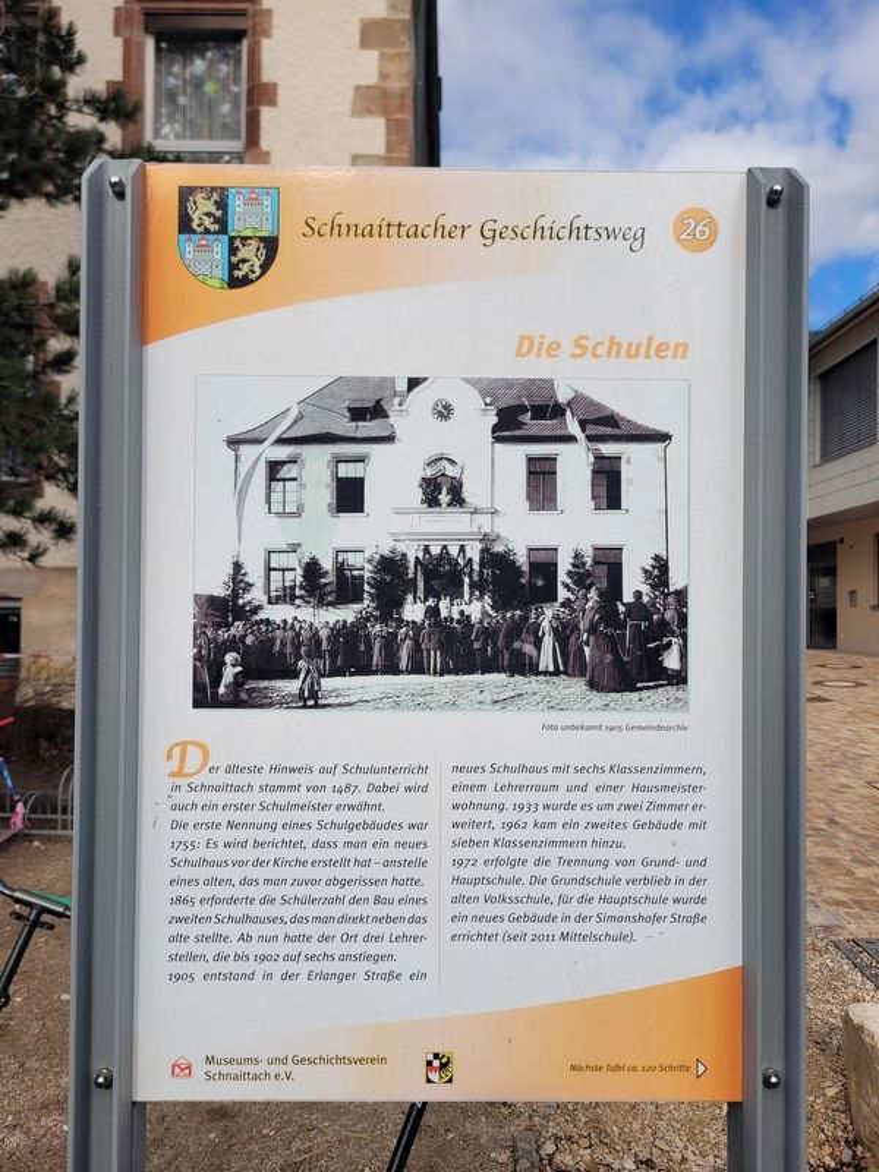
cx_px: 440
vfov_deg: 67.3
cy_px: 586
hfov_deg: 53.1
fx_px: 880
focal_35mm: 26
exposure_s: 1/2192
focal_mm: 5.4
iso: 40
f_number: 1.8
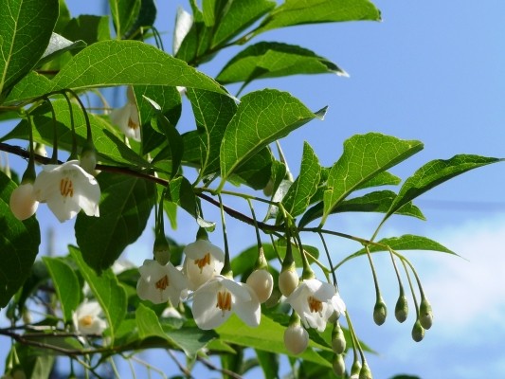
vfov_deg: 24.4
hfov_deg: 32.2
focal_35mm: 60
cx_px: 252
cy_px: 190
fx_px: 876
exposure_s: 1/1000
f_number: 4
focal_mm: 12.8
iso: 80
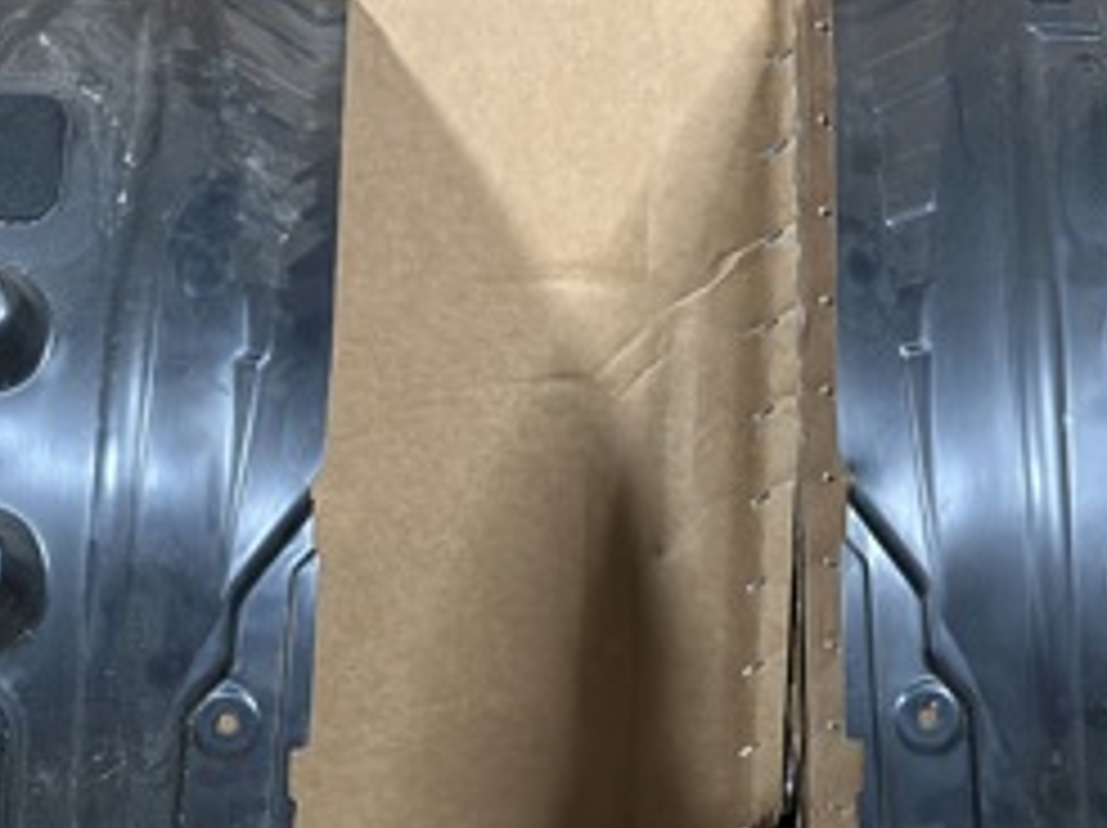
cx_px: 549
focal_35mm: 125
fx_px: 3994
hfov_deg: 15.8
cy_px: 718
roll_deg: +0.9
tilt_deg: -28.9
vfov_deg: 11.8
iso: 320
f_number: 1.78
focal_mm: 6.86
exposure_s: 1/50
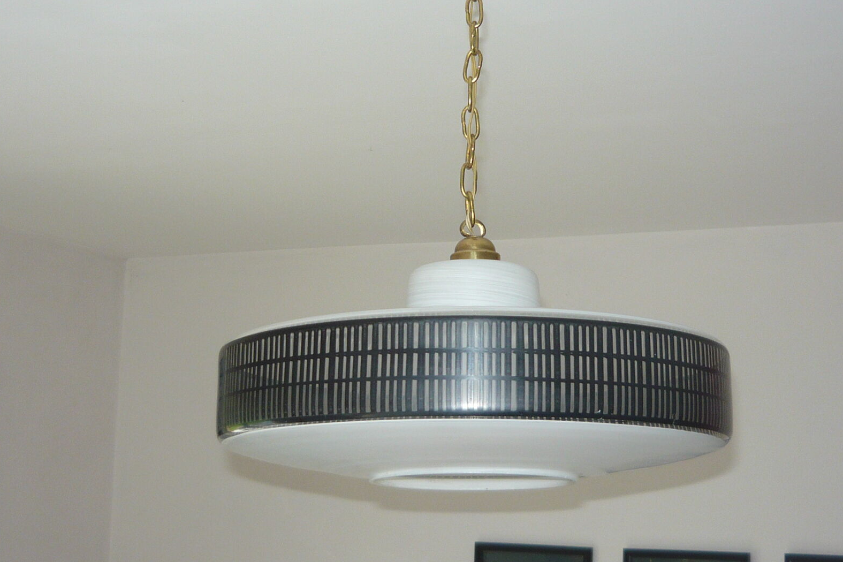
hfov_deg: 35.6
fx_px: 1311
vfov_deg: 24.2
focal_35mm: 56
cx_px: 421
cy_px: 248
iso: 100
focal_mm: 5.5
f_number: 2.8
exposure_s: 1/30
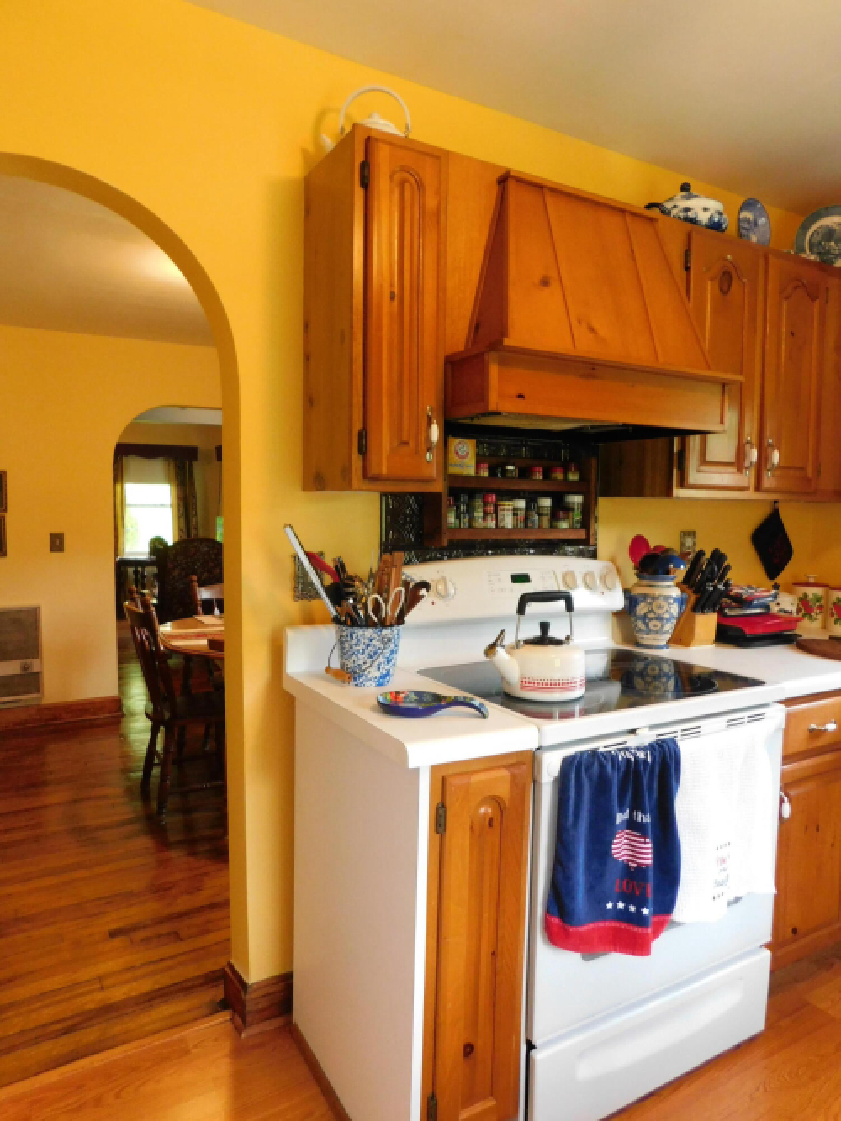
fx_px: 745
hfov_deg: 58.9
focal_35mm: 23
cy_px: 560
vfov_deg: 73.9
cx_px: 420
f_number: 3
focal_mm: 4
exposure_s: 1/30
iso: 400
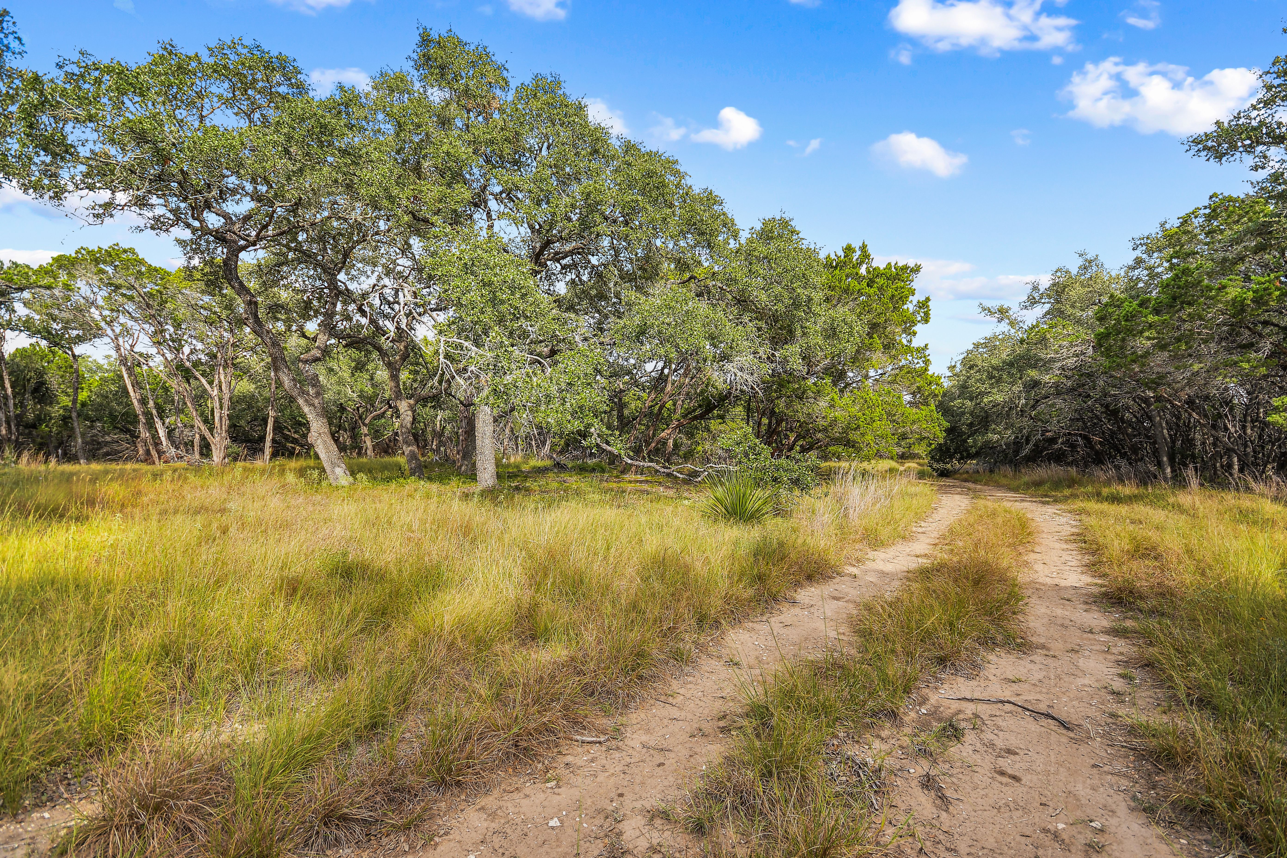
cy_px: 429
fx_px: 536
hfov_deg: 100.4
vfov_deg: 77.3
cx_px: 644
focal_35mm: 15
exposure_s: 1/100
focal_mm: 10
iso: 125
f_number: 5.6
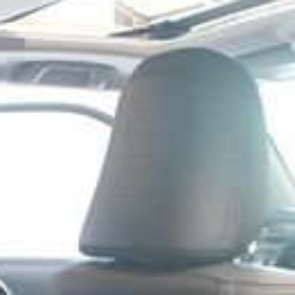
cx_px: 97
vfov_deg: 14.5
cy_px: 450
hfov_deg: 15.5
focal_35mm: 112
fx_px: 1080
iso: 3200
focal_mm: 18
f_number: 3.5
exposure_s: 1/80
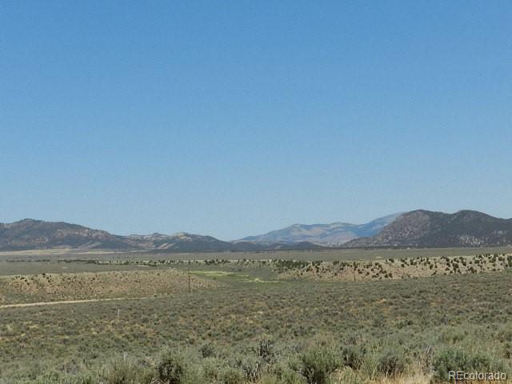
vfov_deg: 17.6
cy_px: 192
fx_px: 1242
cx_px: 256
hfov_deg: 23.3
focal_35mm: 84
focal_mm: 14.9
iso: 160
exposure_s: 1/160
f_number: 4.4
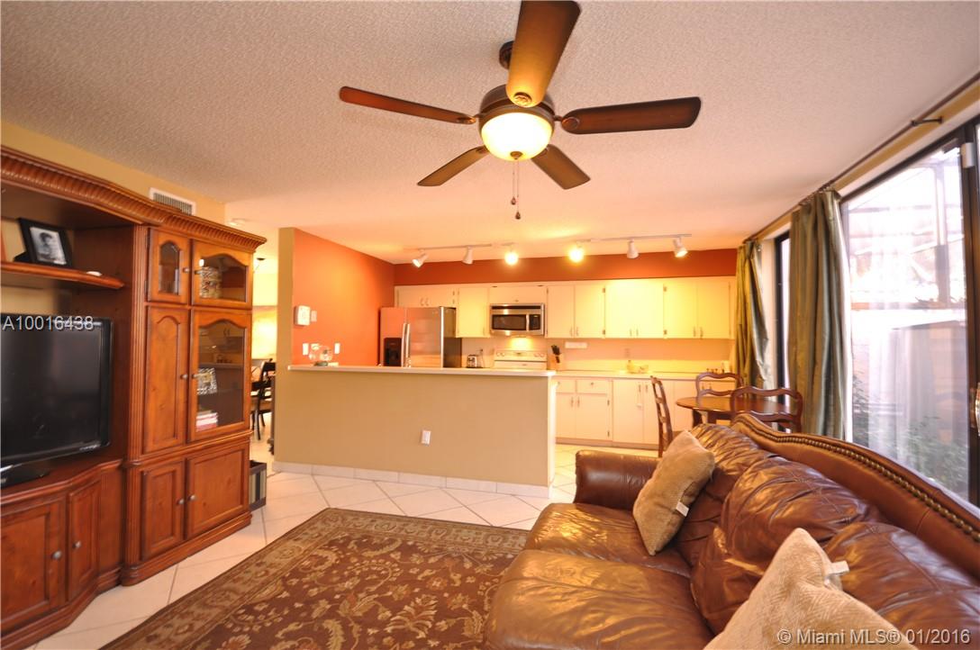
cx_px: 490
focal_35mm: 15
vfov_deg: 77.1
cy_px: 325
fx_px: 408
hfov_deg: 100.5
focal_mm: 10
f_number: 5
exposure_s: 1/2
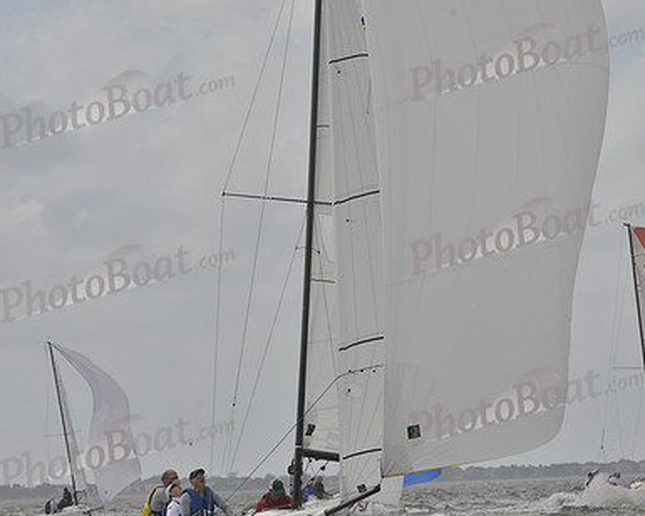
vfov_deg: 5.5
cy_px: 169
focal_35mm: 283
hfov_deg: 6.8
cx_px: 322
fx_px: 5402
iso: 400
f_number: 10
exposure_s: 1/1250
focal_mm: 200
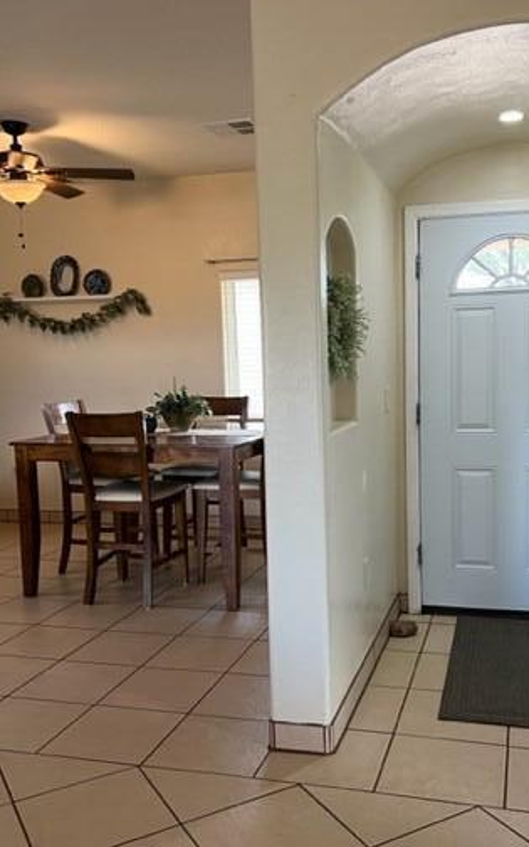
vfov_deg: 55.3
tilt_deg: -5.8
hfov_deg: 36.1
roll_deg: +2.3
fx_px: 807
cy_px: 444
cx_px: 322
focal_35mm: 35
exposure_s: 1/60
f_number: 1.5
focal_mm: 5.7
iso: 125
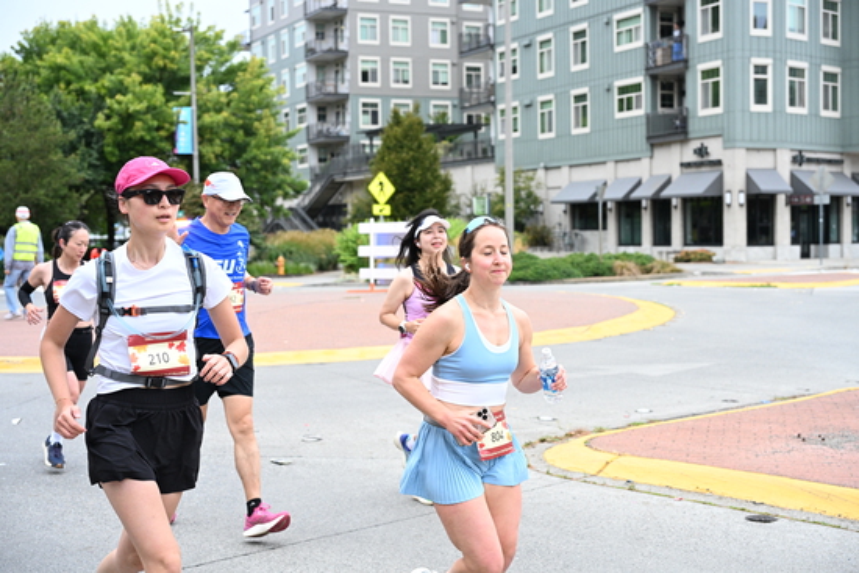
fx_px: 1241
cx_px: 430
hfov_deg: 38.2
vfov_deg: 26.0
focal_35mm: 52
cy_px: 286
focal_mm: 52
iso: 2000
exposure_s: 1/800
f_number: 4
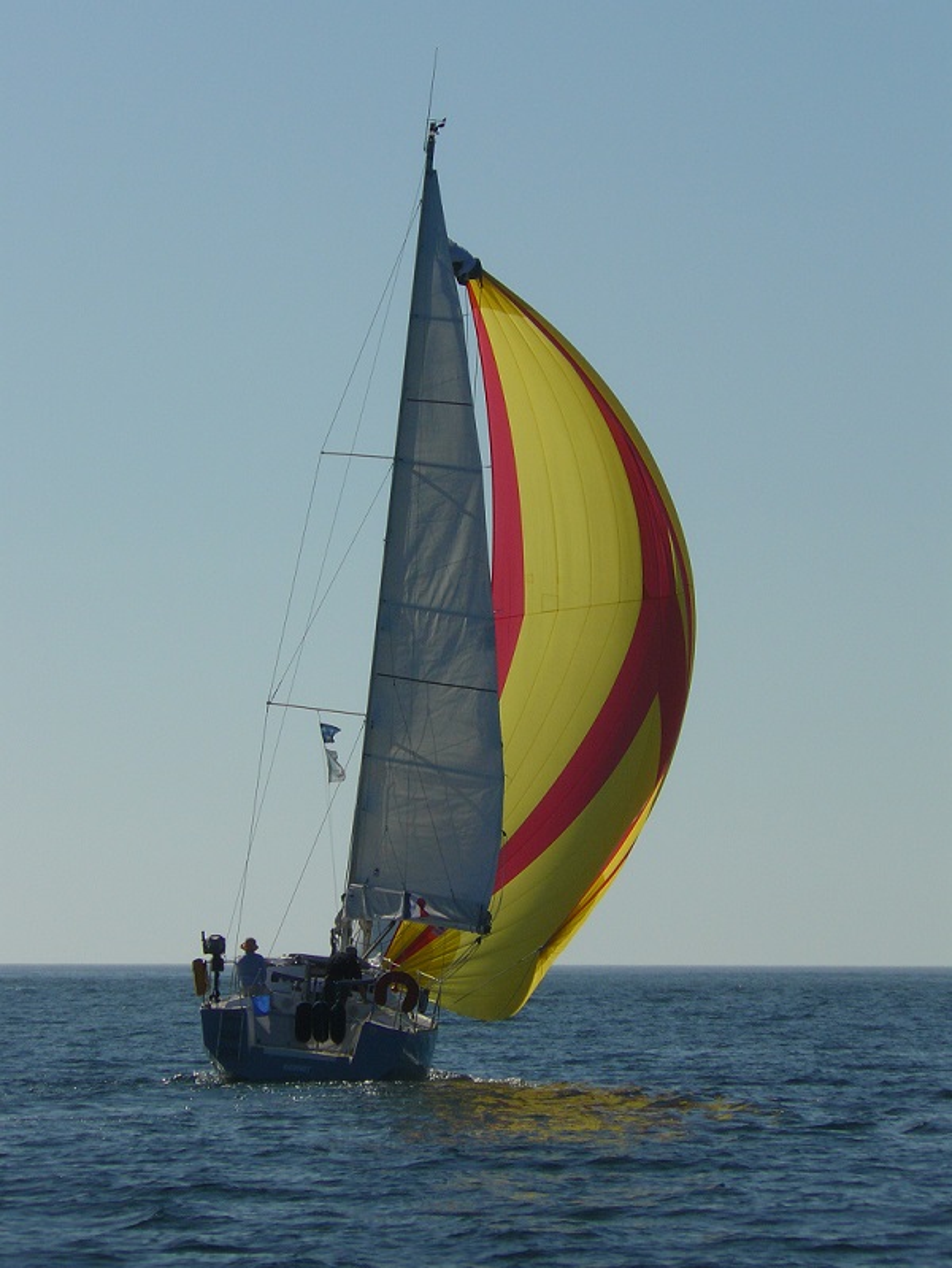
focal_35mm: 287
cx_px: 476
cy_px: 634
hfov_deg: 5.2
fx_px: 10516
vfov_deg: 6.9
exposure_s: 1/800
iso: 100
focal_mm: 47.8
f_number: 8
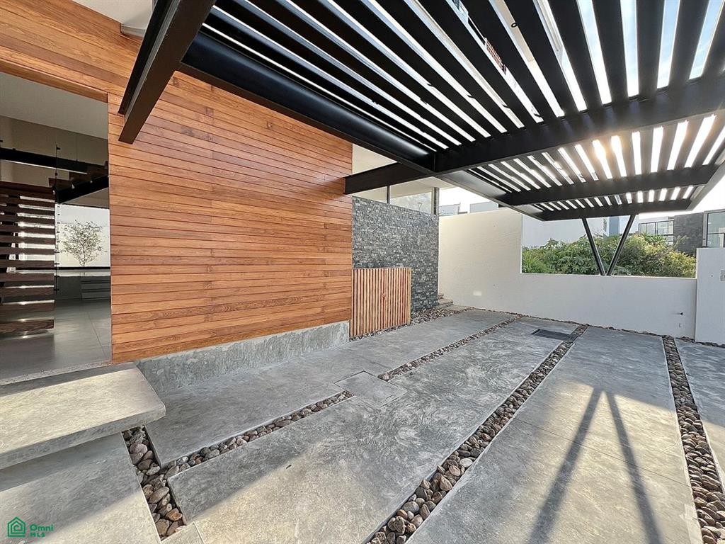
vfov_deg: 89.9
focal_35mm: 13
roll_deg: -1.0
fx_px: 272
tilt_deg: -1.9
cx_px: 362
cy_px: 272
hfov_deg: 106.2
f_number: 1.8
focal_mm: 1.57
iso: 32
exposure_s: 1/223
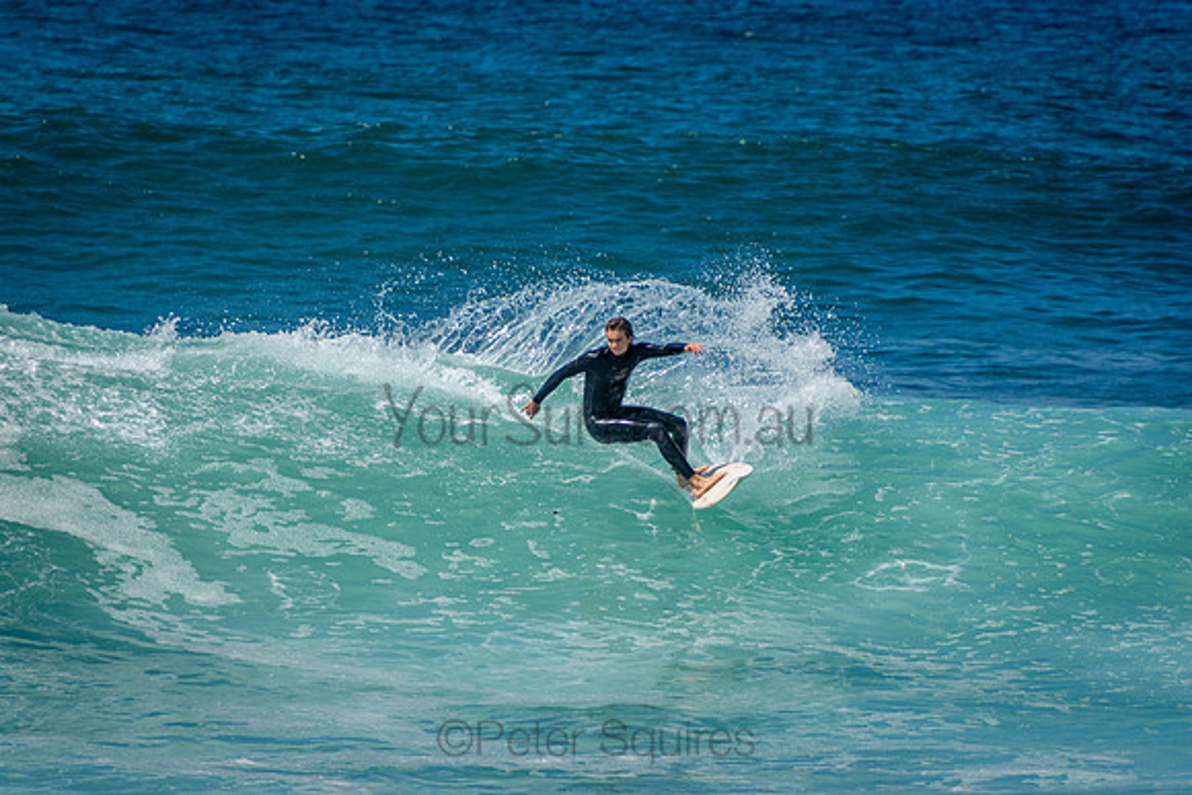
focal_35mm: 600
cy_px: 398
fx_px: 19870
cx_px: 596
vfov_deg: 2.3
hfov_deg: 3.4
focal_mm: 400
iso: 280
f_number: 5.6
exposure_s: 1/2000
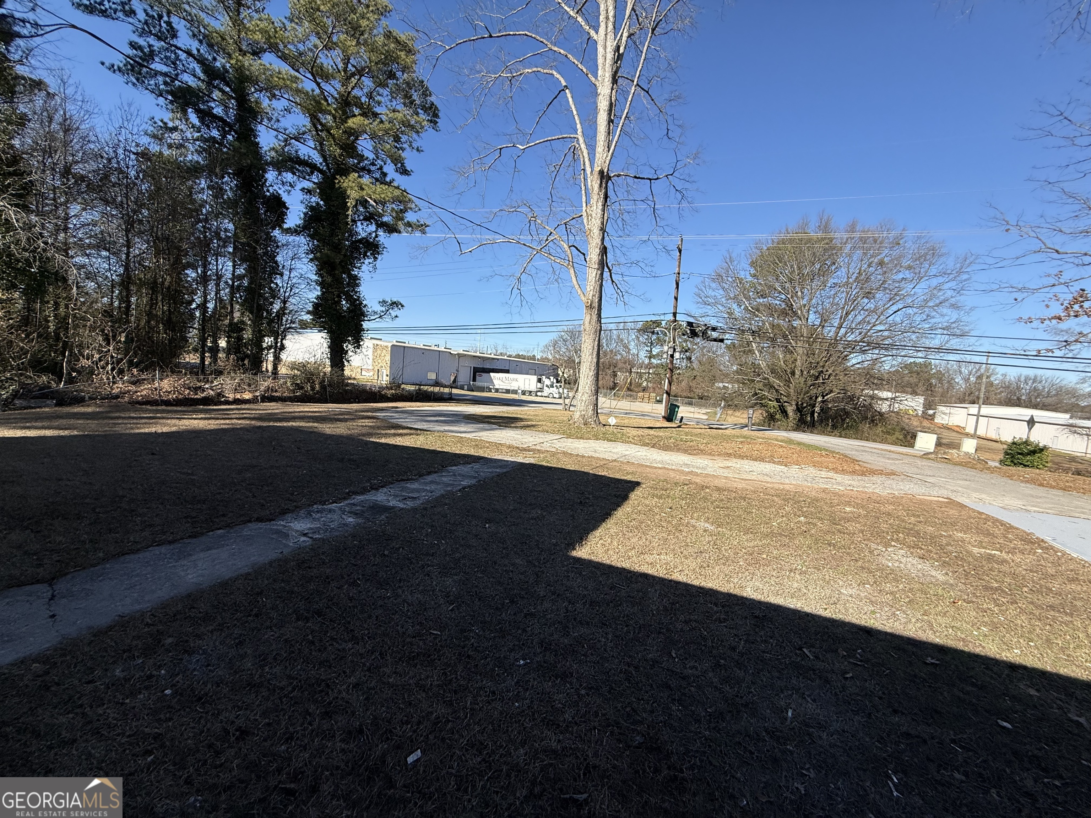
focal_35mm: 14
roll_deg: -4.3
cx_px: 546
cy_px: 409
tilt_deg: -4.5
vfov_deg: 85.7
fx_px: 441
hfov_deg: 102.1
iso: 50
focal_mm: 2.22
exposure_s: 1/1572
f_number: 2.2
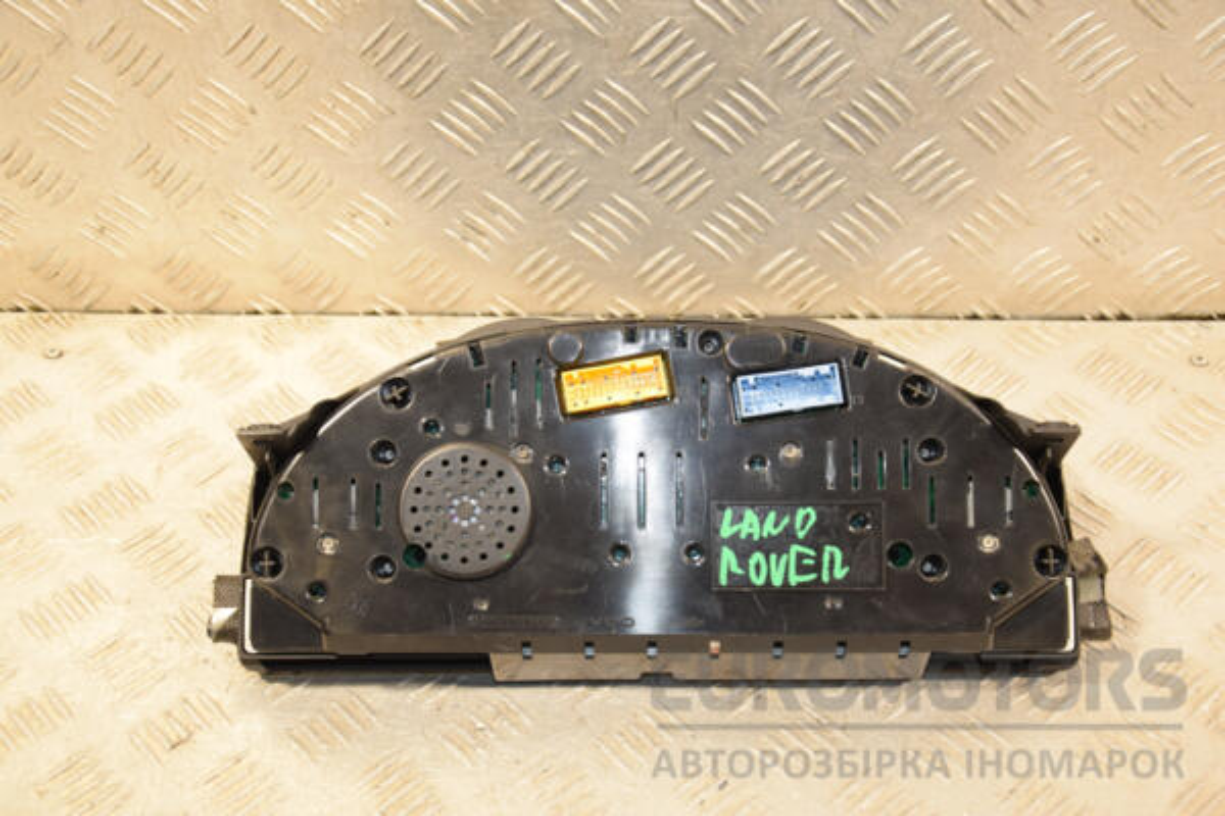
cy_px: 408
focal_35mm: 51
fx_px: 1735
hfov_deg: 38.9
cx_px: 612
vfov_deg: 26.5
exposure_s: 1/160
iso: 800
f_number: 5
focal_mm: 34
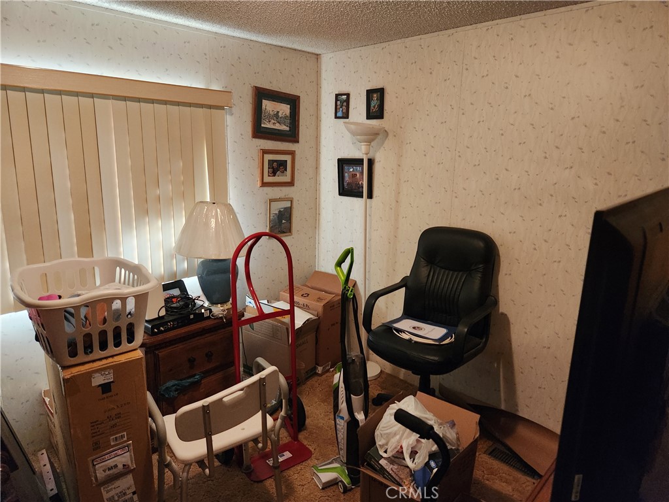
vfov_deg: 58.9
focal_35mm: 23
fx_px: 445
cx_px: 334
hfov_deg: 73.9
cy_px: 251
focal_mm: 5.4
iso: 800
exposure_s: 1/120
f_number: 1.8
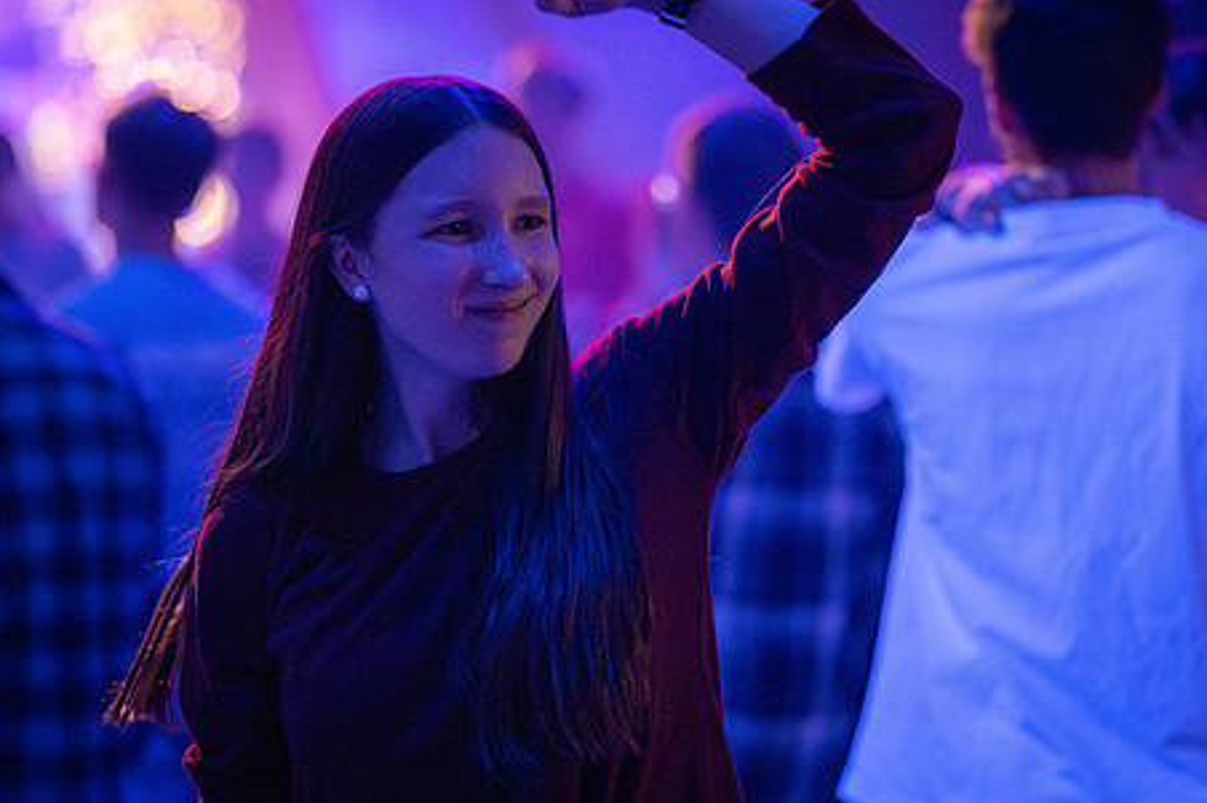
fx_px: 4189
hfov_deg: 16.4
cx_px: 630
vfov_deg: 11.0
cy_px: 366
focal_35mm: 125
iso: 6400
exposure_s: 1/125
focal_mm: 85
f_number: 1.8
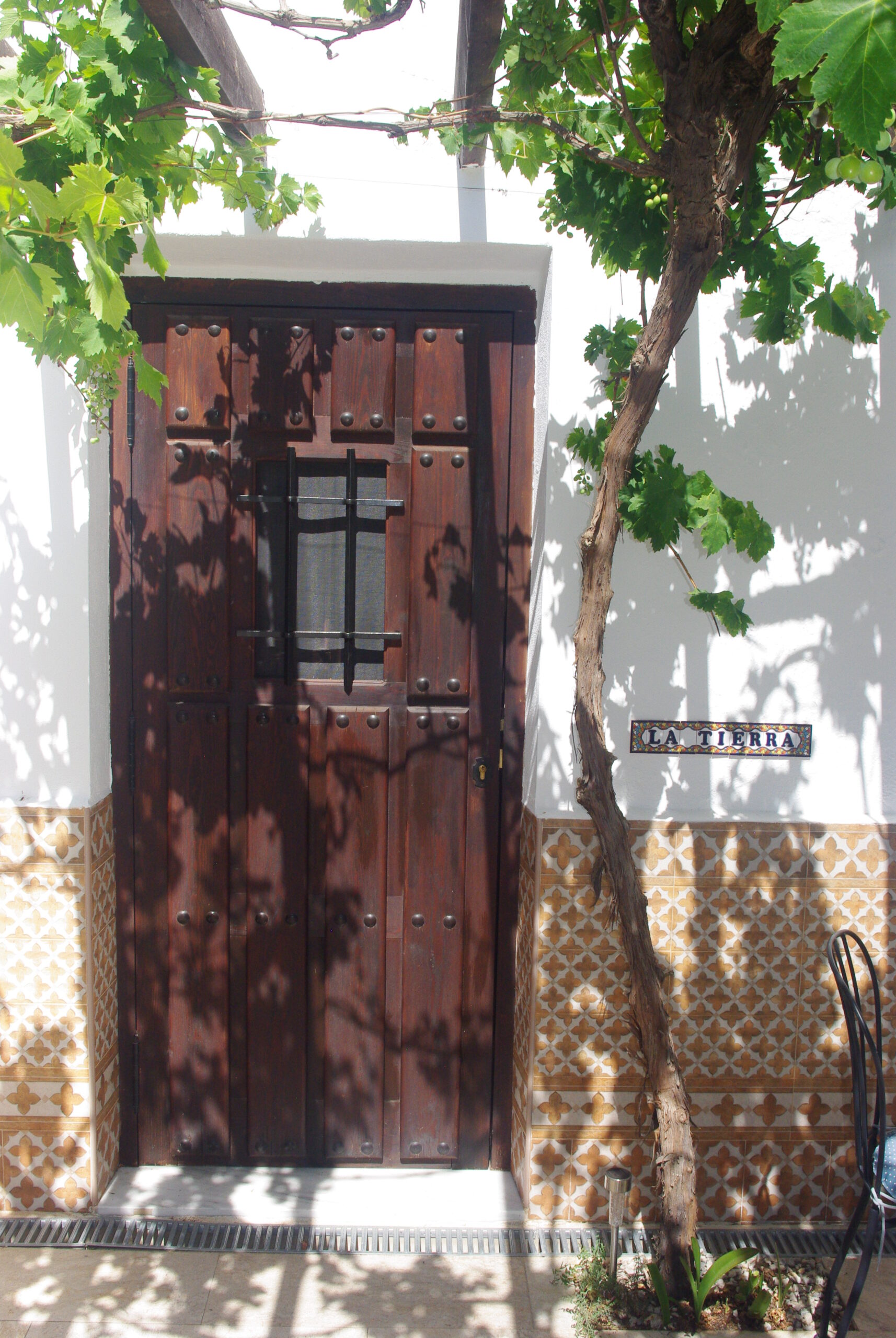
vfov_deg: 55.7
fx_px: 1265
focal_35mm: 34
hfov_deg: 39.0
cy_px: 669
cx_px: 448
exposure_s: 1/180
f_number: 19
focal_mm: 23.13
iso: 400
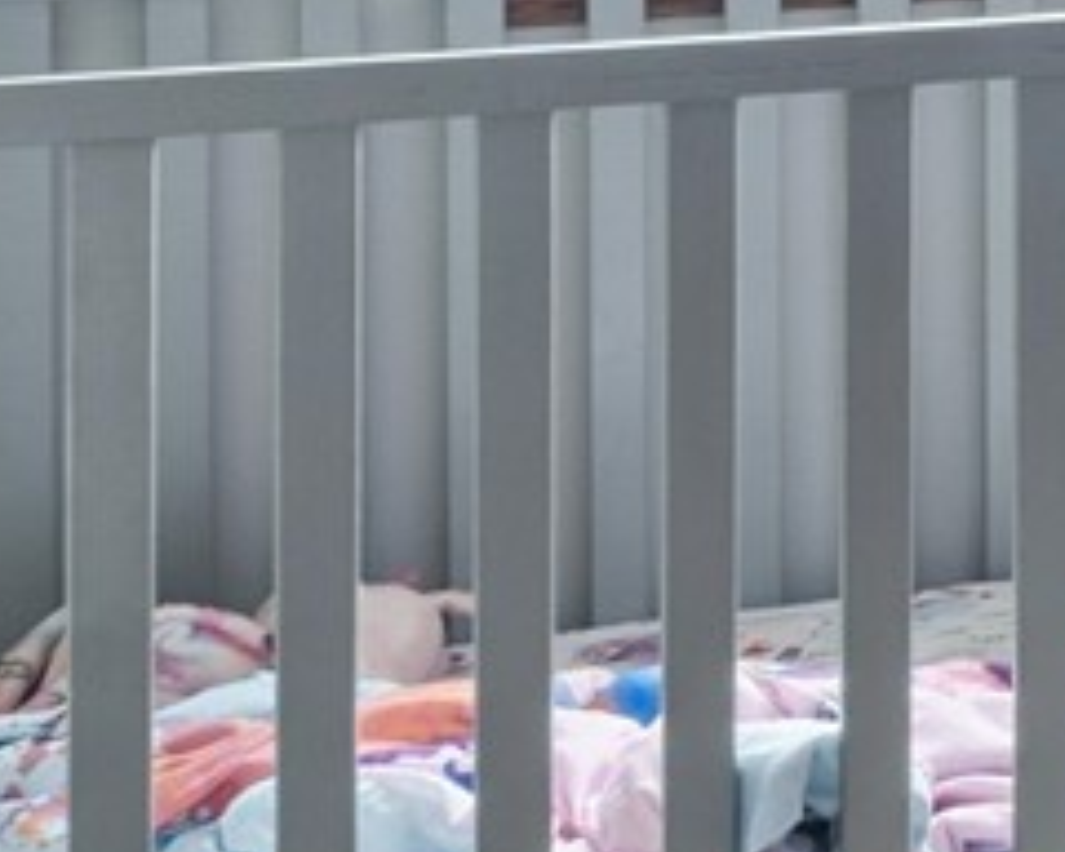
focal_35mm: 106
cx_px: 2345
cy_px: -477
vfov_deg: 13.6
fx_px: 3341
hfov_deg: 14.1
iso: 400
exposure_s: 1/4
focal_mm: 16
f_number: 10
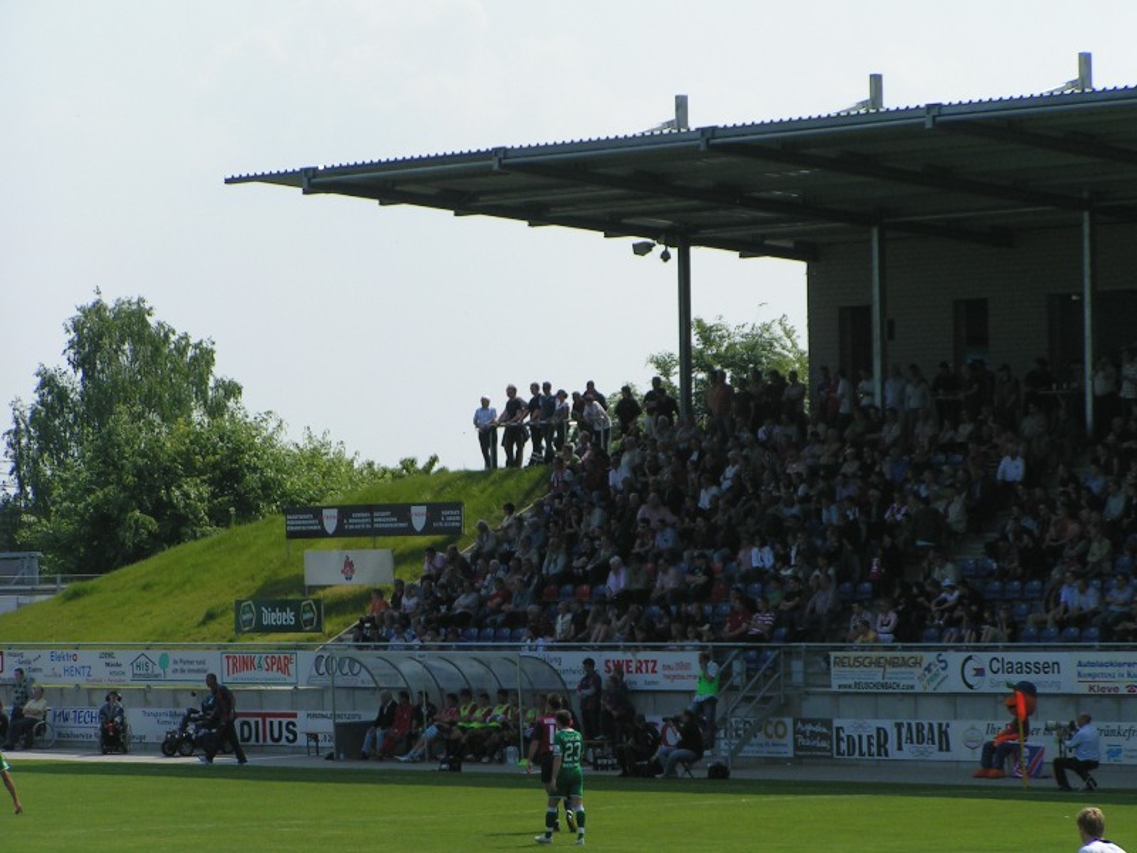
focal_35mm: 172
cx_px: 568
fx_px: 5650
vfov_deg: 8.6
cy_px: 426
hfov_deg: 11.5
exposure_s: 1/1000
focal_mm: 26.3
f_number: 4.5
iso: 50
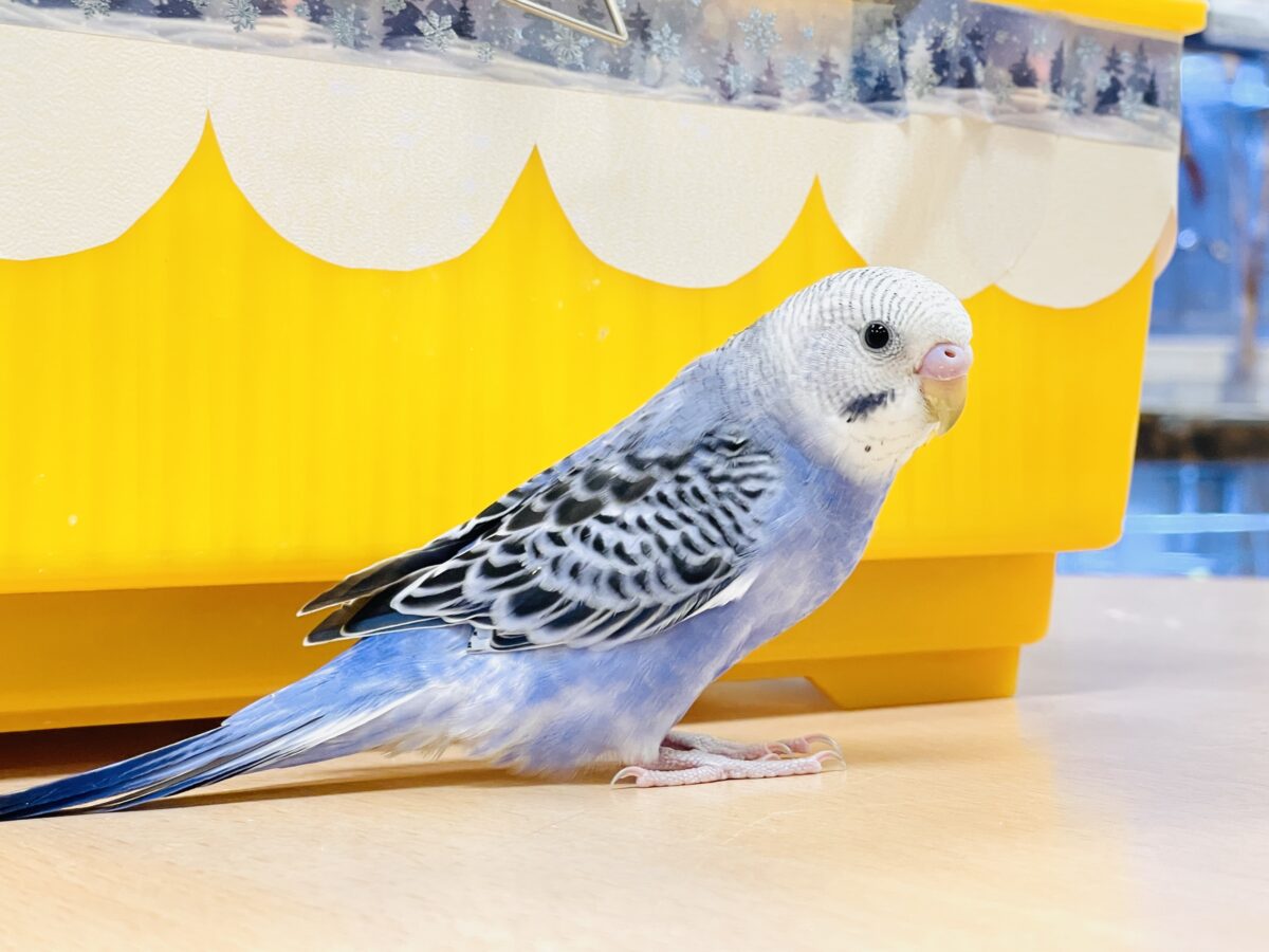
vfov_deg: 28.0
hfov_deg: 36.8
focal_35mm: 52
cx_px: 634
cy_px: 476
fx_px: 1906
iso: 100
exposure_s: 1/100
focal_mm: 6
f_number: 2
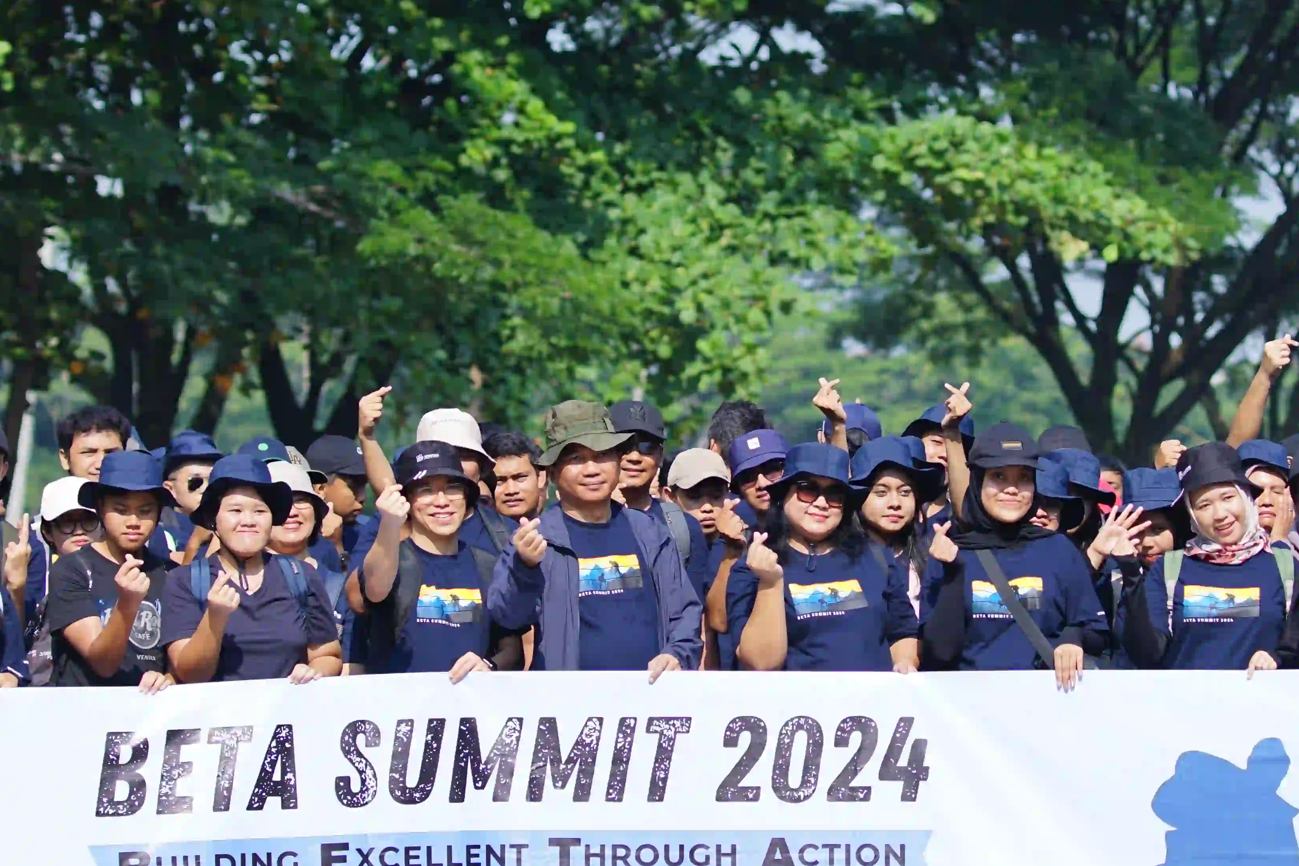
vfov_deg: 8.8
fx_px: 5628
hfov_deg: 13.2
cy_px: 430
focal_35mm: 156
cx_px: 782
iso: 125
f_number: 3.2
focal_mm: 85
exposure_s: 1/1600
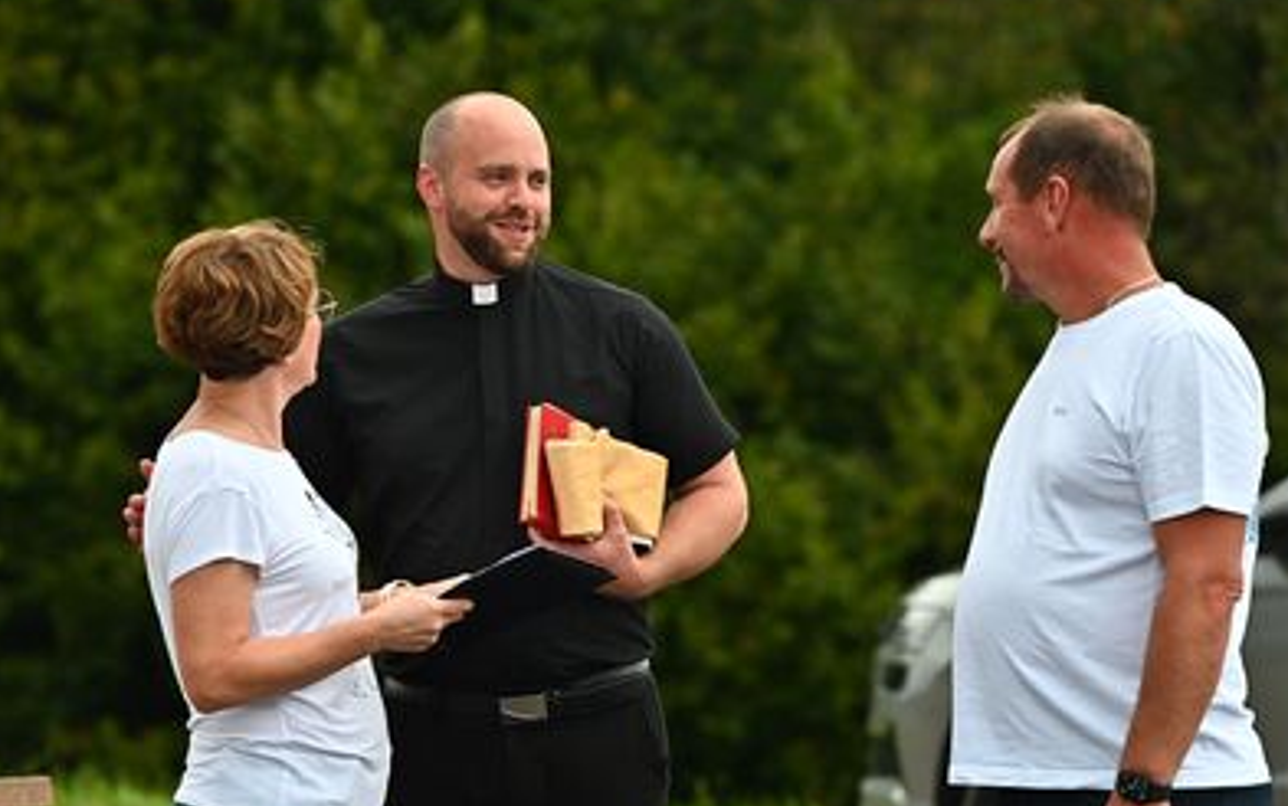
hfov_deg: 10.0
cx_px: 619
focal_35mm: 210
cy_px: 442
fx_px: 7375
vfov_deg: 6.3
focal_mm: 180
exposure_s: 1/1000
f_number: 4
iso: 1600
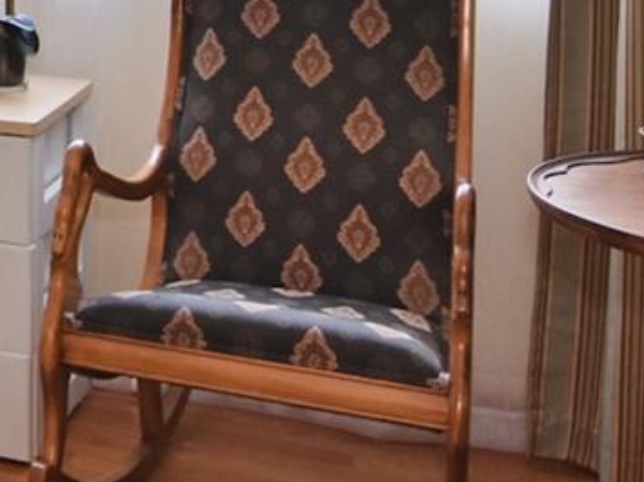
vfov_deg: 14.8
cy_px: -270
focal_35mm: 92
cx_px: -422
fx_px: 1706
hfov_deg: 18.1
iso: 640
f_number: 7.1
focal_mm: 11
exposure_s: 1/50
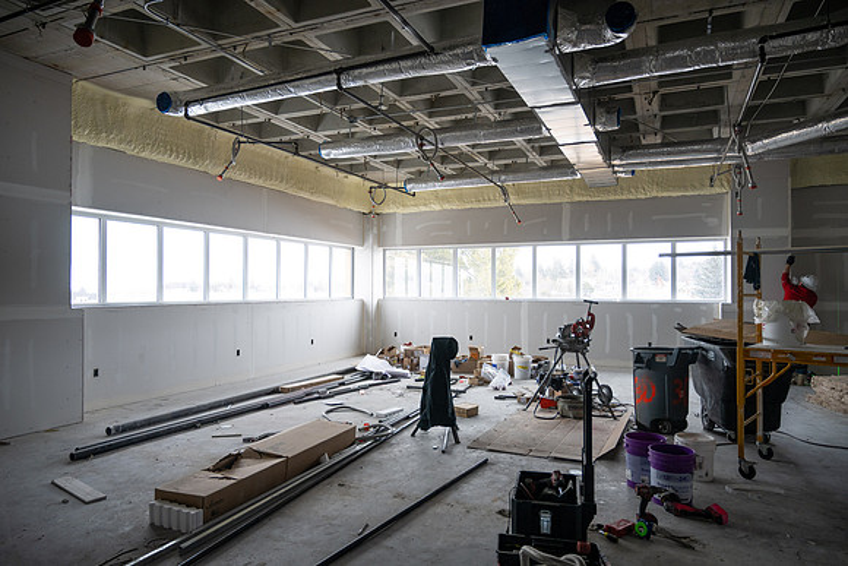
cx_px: 424
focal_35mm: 24
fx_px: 566
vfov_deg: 53.1
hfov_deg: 73.7
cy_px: 283
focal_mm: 24
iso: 400
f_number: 4
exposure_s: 1/250
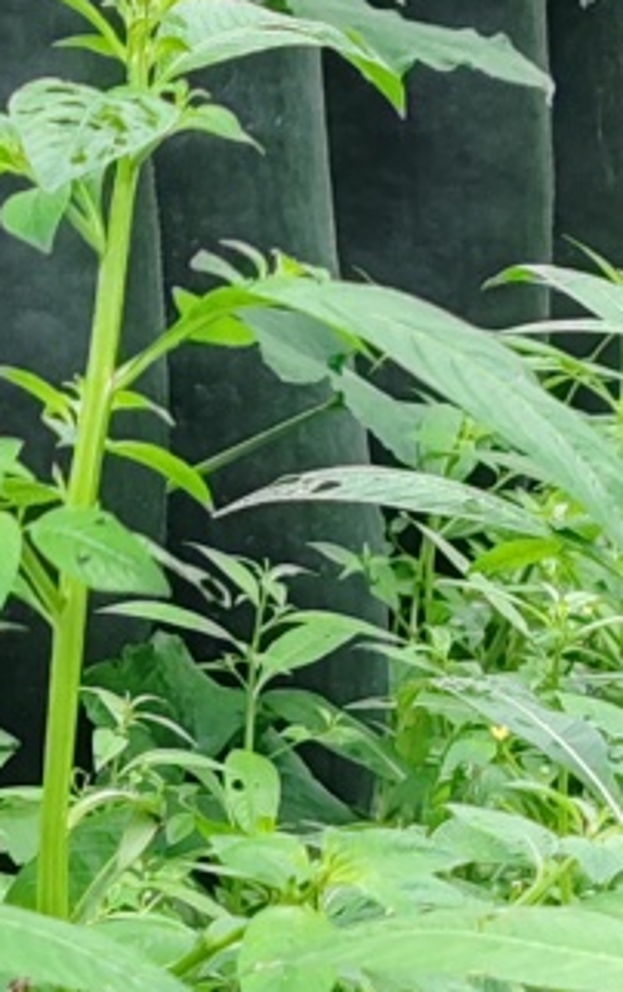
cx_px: -167
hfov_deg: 5.7
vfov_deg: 9.1
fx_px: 6177
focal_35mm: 228
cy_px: 997
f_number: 1.9
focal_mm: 6.12
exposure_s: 1/100
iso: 100
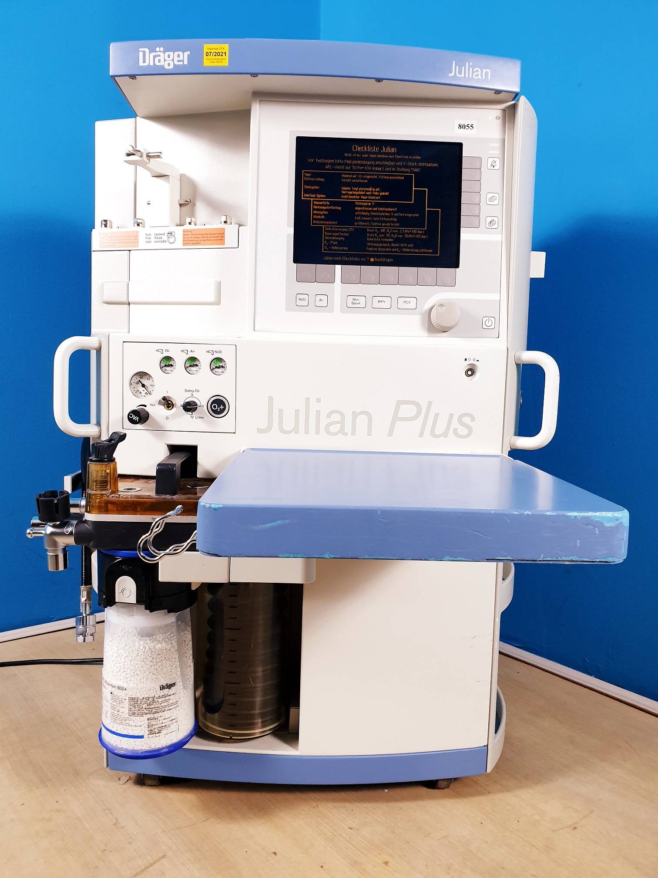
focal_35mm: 26
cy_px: 439
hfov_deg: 53.1
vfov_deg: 67.3
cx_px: 329
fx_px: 659
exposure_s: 1/50
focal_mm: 4.3
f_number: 2.4
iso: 200
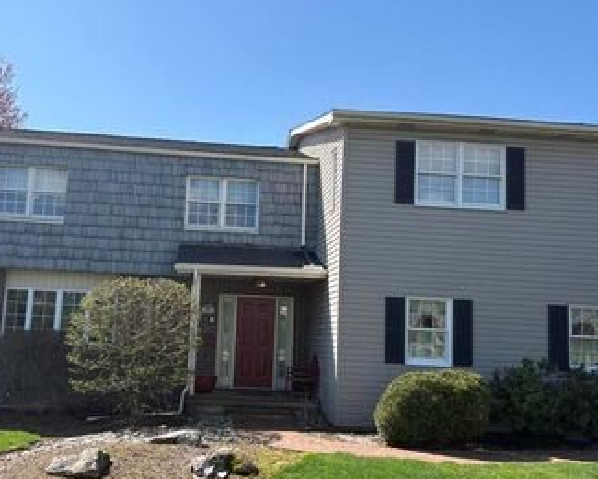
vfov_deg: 38.2
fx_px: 690
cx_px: 263
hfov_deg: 46.7
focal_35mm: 39
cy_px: 250
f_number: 1.6
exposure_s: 1/2364
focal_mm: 5.96
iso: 50
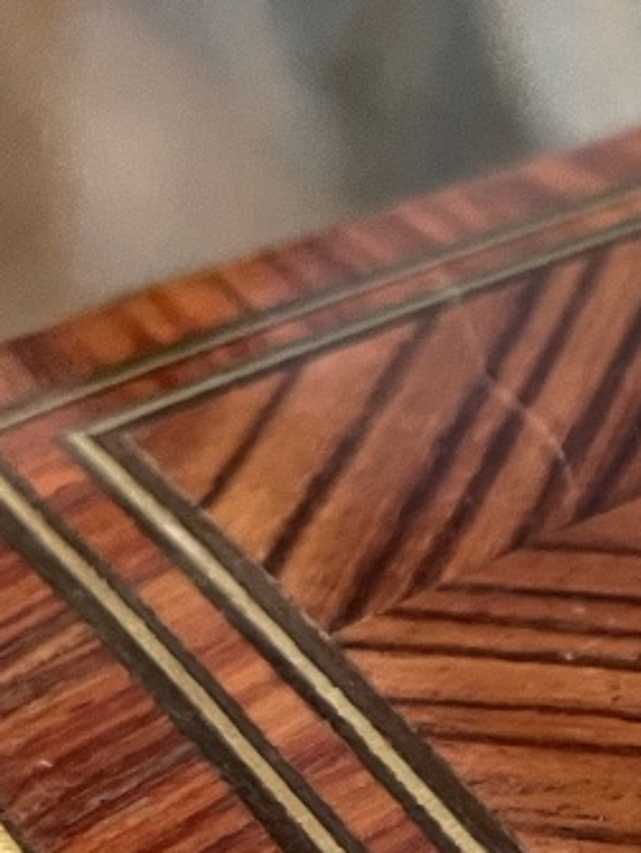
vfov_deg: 20.6
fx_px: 2292
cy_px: 792
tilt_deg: -42.0
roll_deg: -2.5
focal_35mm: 93
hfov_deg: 14.6
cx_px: 1010
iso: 500
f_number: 1.6
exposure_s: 1/33
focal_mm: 4.2
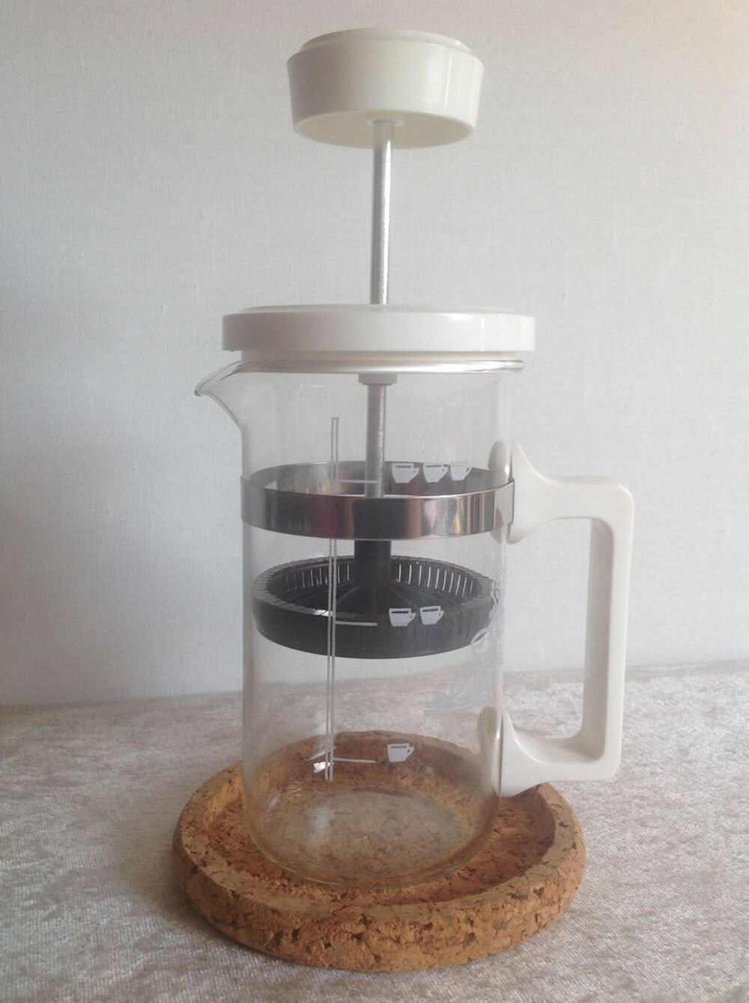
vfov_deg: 52.7
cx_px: 374
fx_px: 1012
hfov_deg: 40.6
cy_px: 502
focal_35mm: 35
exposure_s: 1/120
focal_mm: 4.28
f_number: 2.4
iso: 80
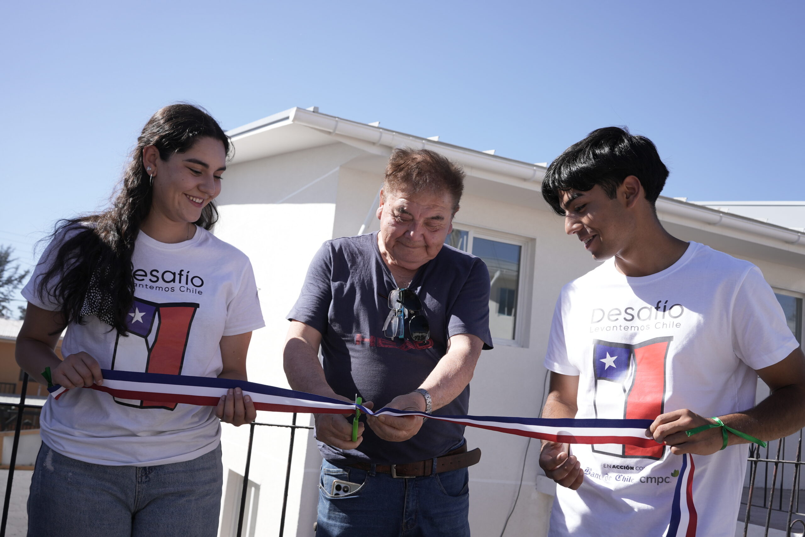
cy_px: 268
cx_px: 402
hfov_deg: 54.4
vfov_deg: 37.9
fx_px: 783
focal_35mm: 35
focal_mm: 35
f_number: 8
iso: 250
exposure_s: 1/400
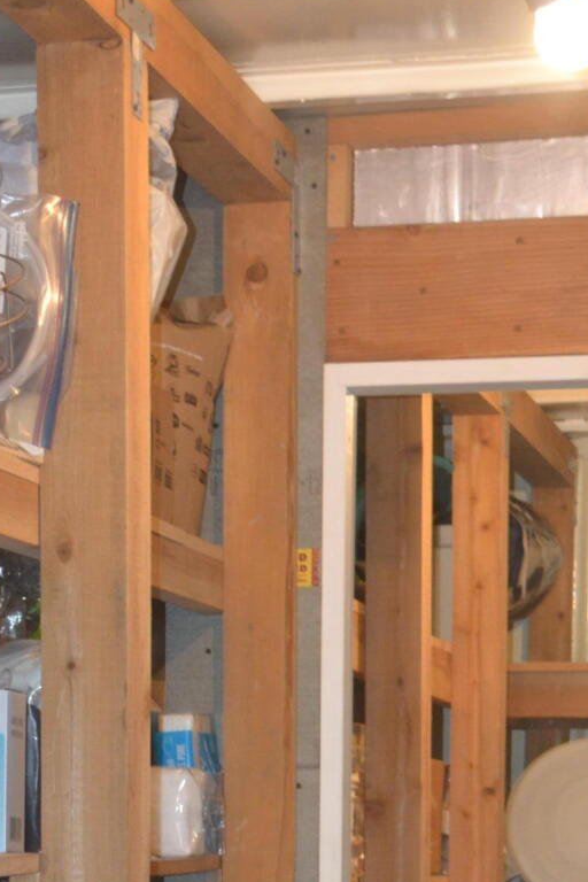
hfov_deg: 12.0
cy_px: 1081
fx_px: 2776
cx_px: 58
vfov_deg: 17.2
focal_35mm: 113
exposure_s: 1/30
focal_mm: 29
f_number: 4.5
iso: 800
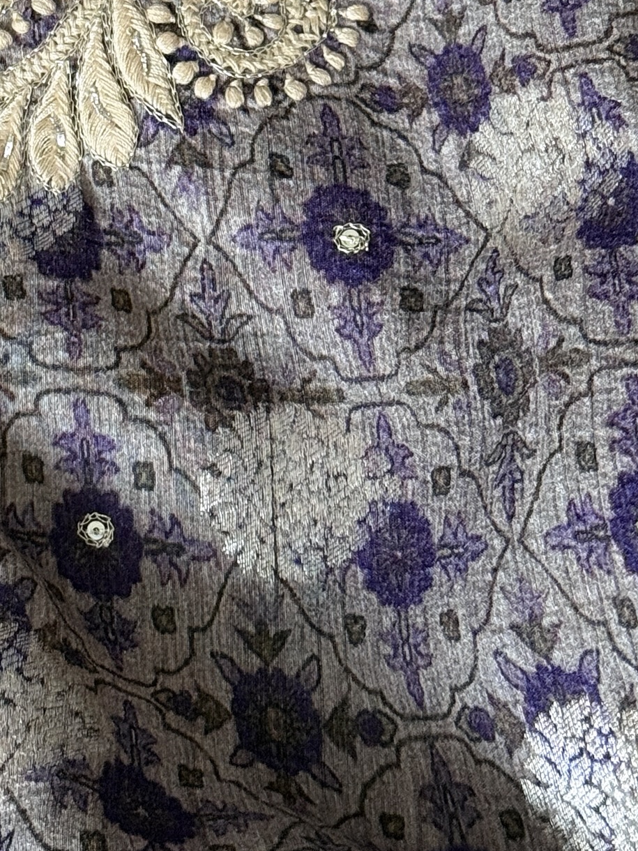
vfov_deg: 16.3
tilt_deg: -69.5
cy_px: -1
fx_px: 2900
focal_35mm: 118
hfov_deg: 12.4
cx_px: 15
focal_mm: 6.76
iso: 400
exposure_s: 1/40
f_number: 1.78
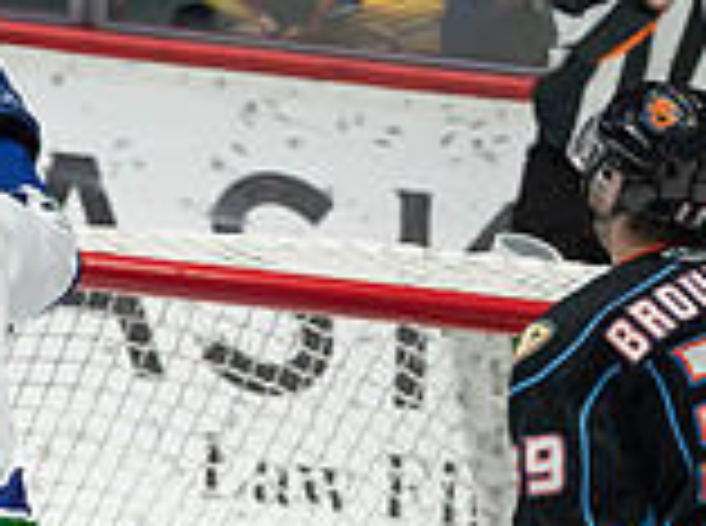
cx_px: -35
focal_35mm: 2223
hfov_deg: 0.9
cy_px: 850
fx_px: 45235
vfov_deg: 0.7
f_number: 4
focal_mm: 600
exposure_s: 1/640
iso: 1600
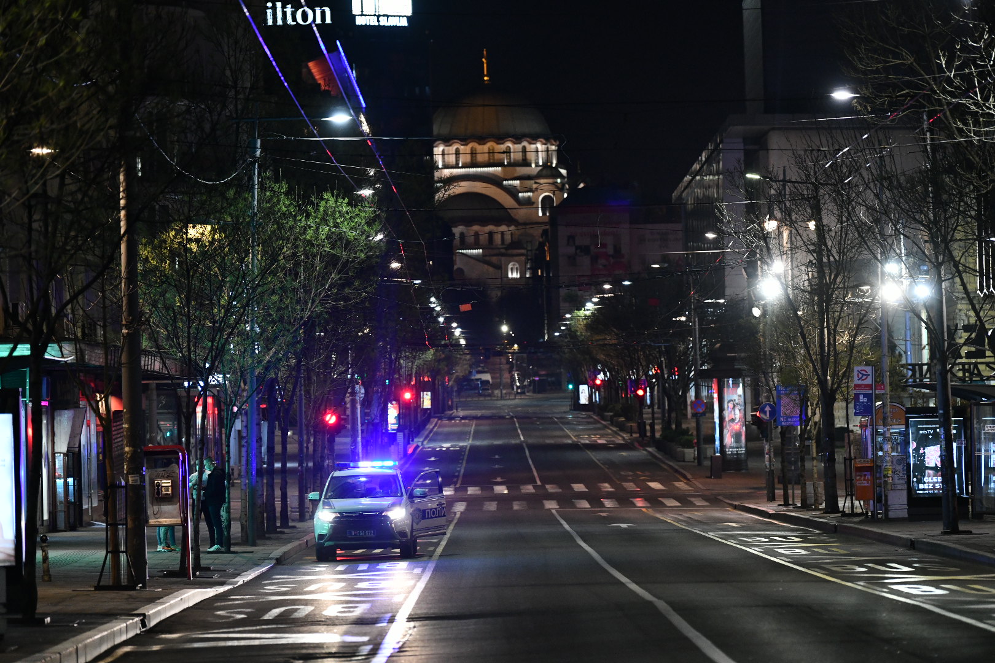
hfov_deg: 12.8
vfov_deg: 8.6
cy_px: 332
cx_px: 498
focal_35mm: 160
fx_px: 4422
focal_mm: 160
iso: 3200
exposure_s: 1/125
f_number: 3.5
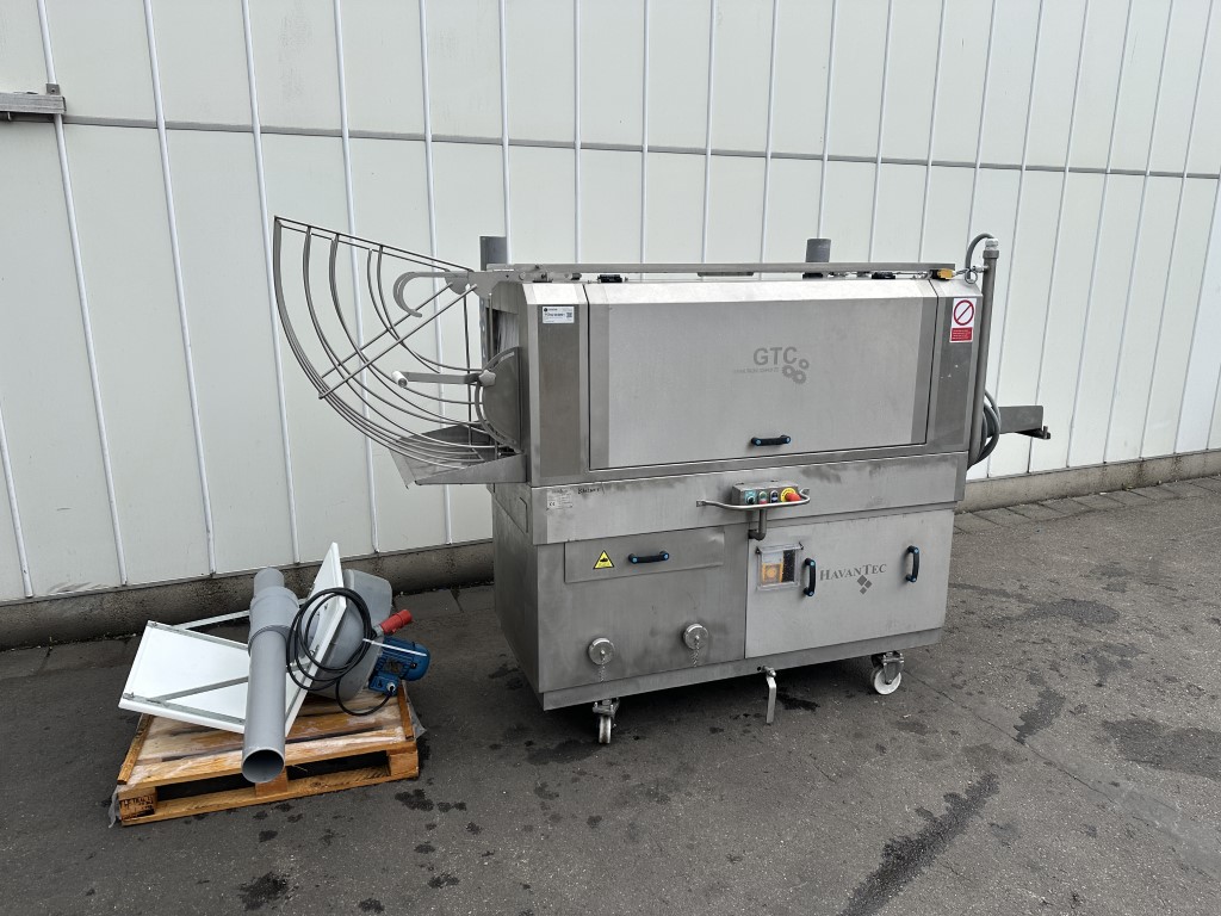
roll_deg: -1.0
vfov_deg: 56.8
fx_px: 847
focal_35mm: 24
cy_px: 458
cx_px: 610
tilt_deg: -13.6
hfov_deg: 71.6
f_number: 1.78
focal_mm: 6.86
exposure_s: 1/1751
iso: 80
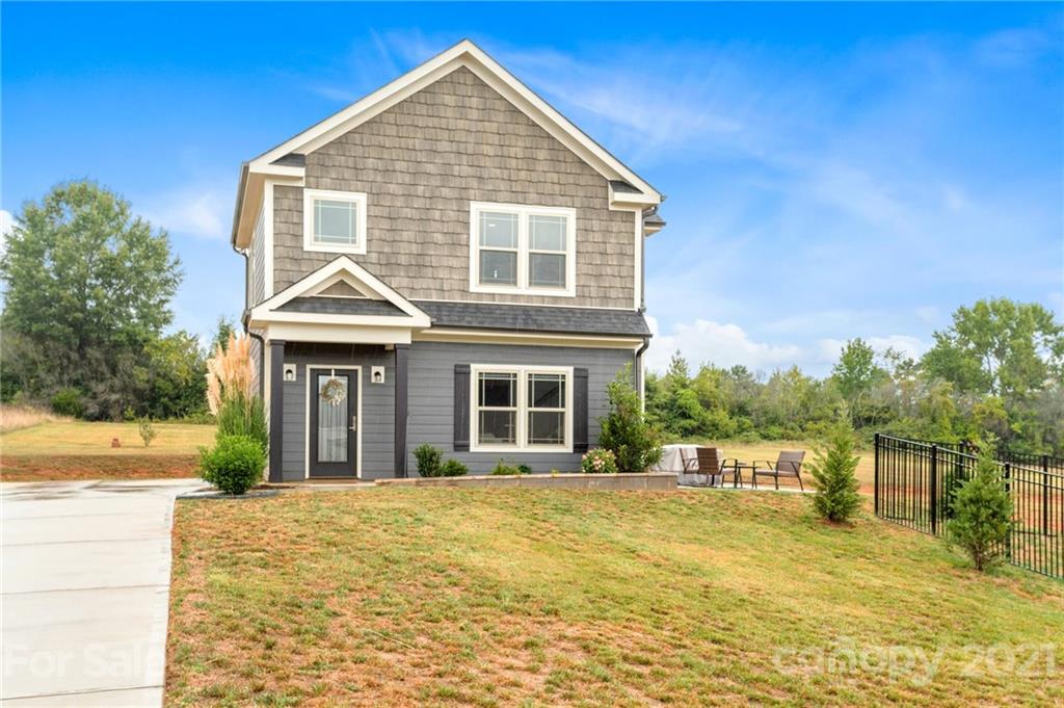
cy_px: 354
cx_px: 532
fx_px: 1181
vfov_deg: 33.3
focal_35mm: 40
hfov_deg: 48.5
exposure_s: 1/100
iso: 160
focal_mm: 40
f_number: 9
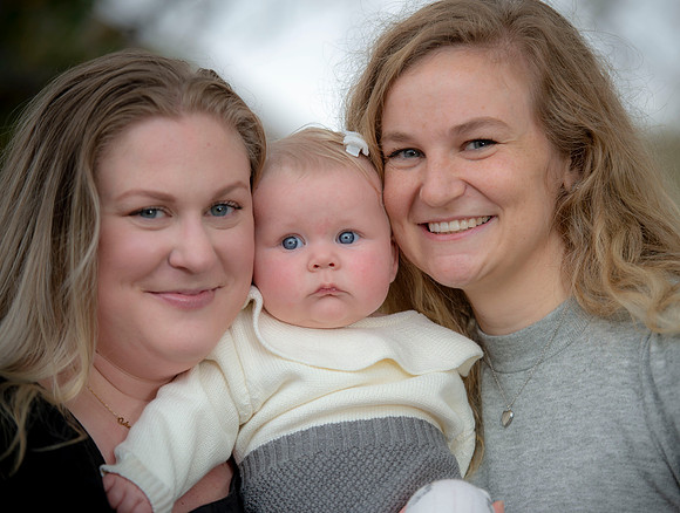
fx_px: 3229
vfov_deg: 9.1
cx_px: 388
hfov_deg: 12.0
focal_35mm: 164
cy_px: 257
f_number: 3.5
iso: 160
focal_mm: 150
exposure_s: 1/200
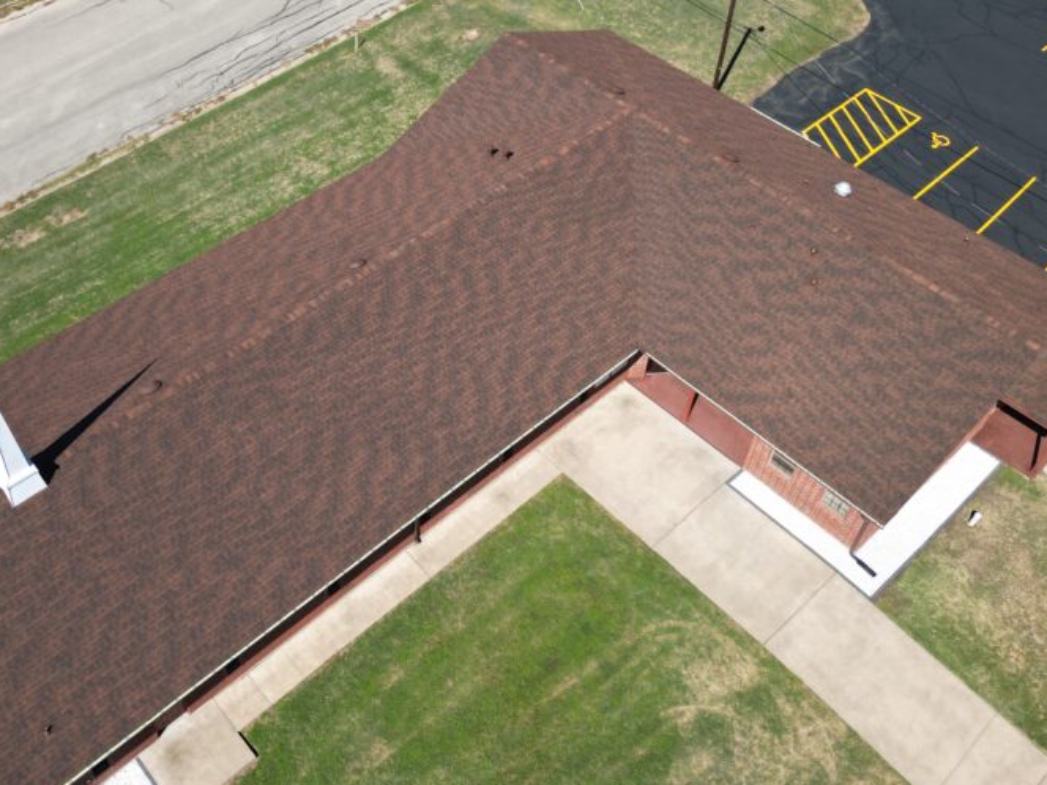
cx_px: 382
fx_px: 1119
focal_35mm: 37
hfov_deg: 49.6
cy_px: 290
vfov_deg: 38.4
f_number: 1.7
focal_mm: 6.72
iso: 130
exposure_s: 1/3000
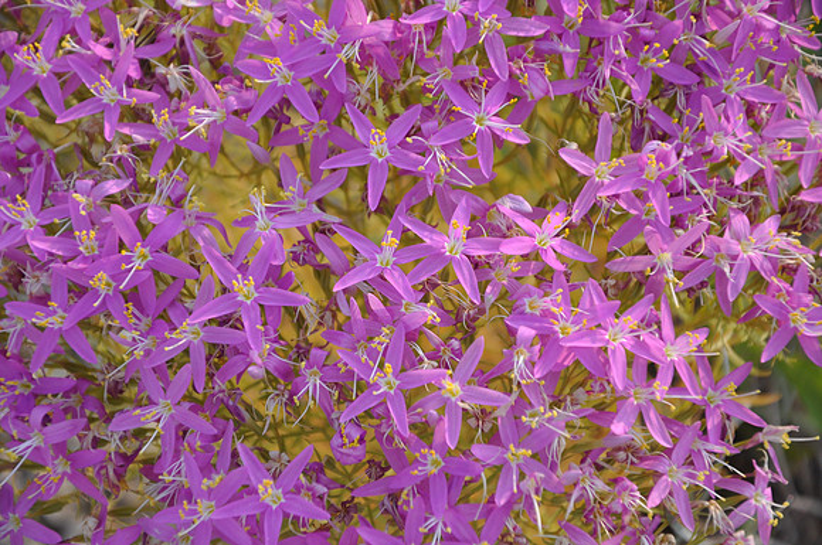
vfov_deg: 8.7
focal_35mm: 158
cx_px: 411
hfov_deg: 13.1
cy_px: 272
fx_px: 3591
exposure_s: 1/125
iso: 360
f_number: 5.6
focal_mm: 105
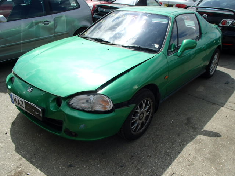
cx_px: 118
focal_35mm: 30
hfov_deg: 60.0
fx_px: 204
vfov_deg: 46.8
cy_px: 88
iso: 100
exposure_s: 1/100
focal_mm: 5.4
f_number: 11
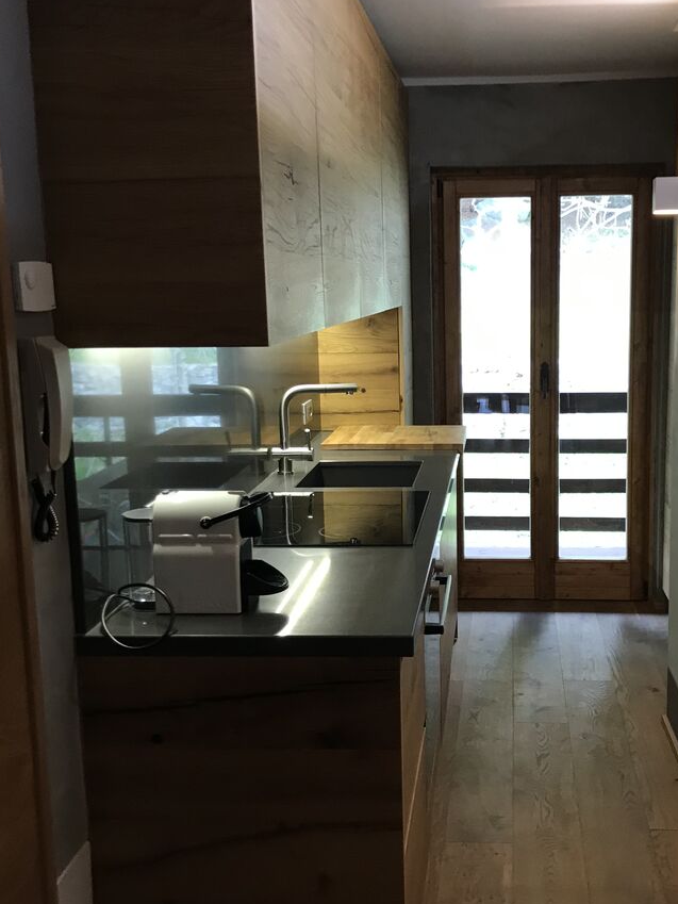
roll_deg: +1.3
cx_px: 443
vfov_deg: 49.0
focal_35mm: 38
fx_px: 992
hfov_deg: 37.4
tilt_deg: -8.9
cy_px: 450
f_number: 1.8
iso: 50
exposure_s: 1/17
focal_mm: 3.99
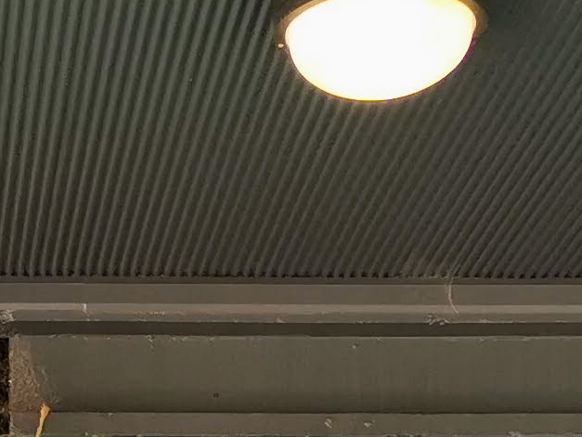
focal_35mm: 157
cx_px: -60
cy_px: 1119
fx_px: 2641
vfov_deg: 8.5
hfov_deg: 12.4
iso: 50
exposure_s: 1/111
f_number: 1.8
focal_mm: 5.58
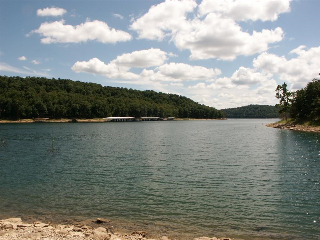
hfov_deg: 63.4
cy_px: 120
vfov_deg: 49.7
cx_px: 160
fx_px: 259
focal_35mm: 28
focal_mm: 7.21
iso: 100
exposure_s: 1/500
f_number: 8
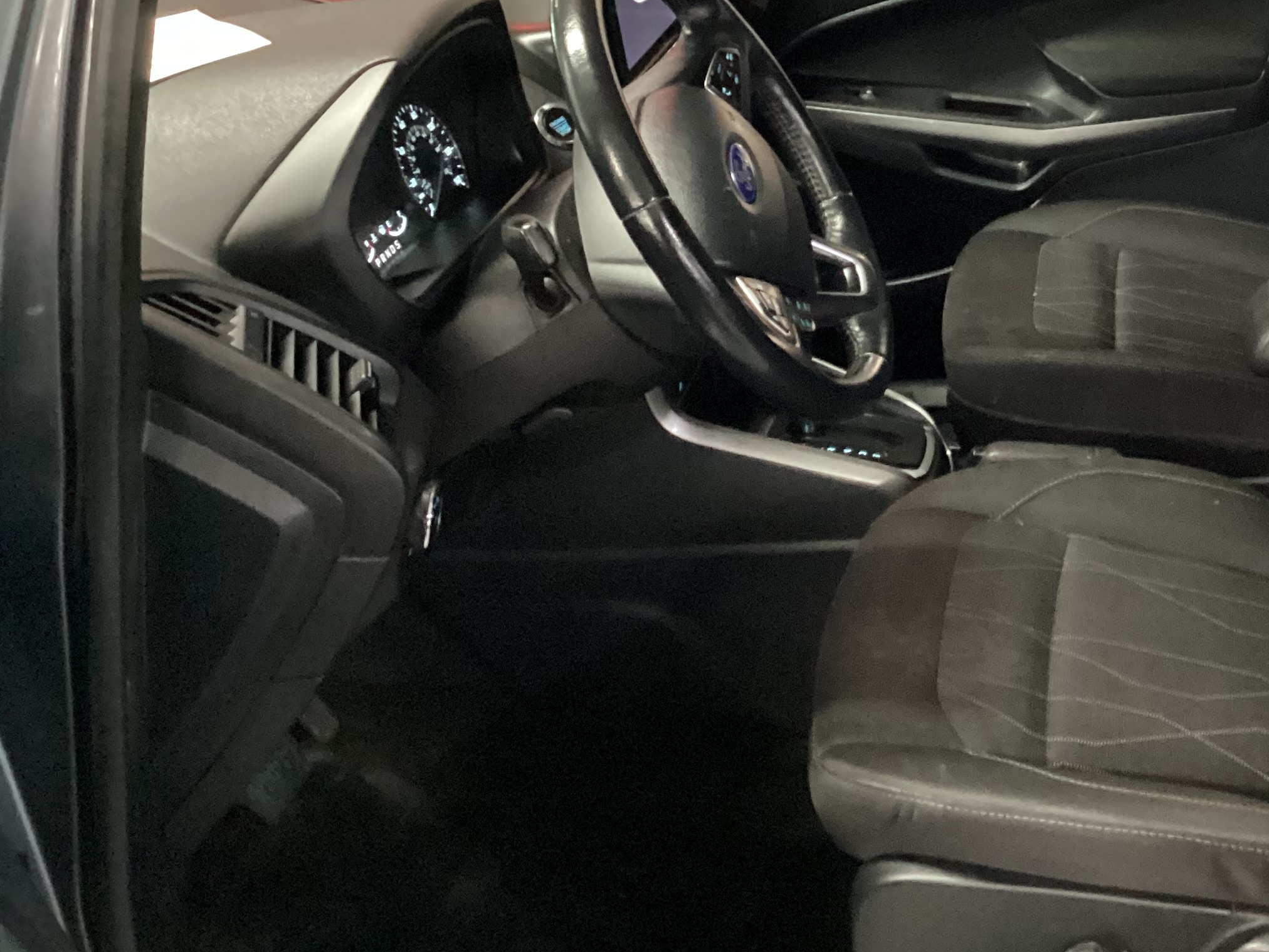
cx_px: 1023
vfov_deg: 29.0
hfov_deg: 36.8
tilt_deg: -26.1
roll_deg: -0.7
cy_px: 336
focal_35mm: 50
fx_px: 1833
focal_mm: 3.3
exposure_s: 1/17
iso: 640
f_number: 2.4
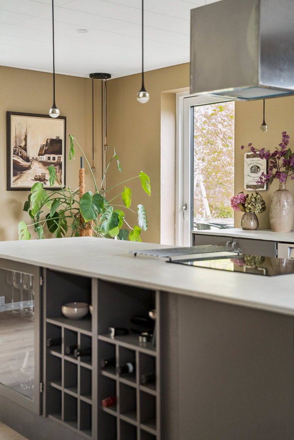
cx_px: 150
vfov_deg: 39.6
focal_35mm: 50
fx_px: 612
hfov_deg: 27.0
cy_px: 218
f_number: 2.8
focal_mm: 49
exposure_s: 1/160
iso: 2000
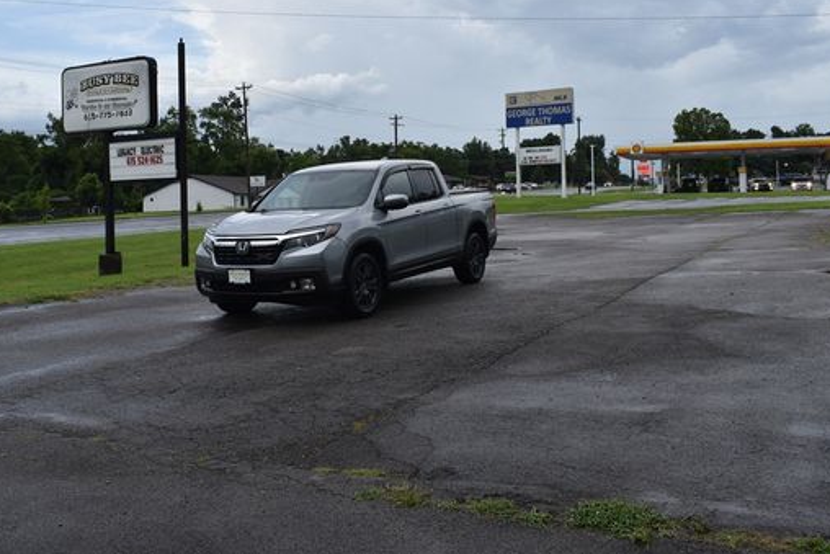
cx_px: 355
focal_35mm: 34
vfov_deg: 38.7
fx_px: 784
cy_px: 208
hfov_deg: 55.6
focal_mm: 18
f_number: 8
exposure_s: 1/250
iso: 140
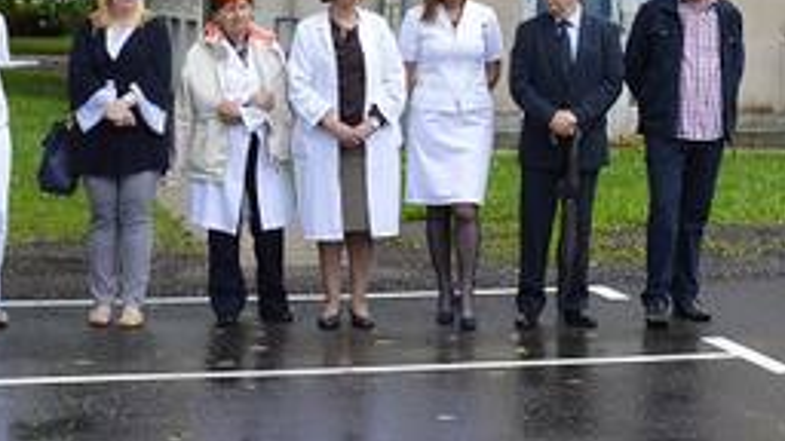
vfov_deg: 10.6
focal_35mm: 113
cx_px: 745
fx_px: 2352
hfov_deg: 18.5
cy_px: 15
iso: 400
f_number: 5.6
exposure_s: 1/125
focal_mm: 18
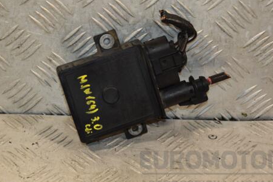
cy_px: 80
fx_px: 872
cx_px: 129
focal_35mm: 115
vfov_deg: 11.9
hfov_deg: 17.8
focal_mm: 58
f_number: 5
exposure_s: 1/200
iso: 800
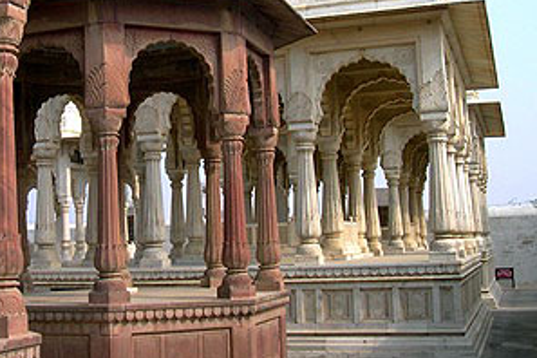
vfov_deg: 22.4
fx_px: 895
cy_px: 94
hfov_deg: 32.8
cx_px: 134
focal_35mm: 60
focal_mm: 8
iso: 100
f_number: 7.6
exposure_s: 1/195
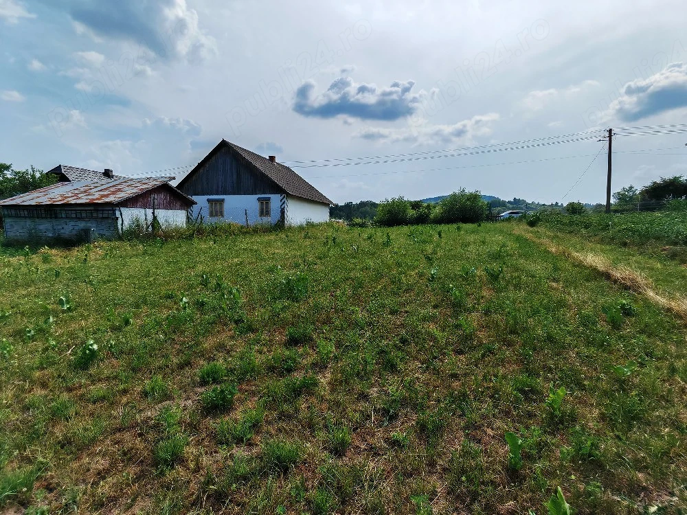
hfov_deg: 94.5
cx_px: 344
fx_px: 318
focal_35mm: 16
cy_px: 258
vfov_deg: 78.1
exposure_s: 1/3333
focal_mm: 1.96
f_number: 2.2
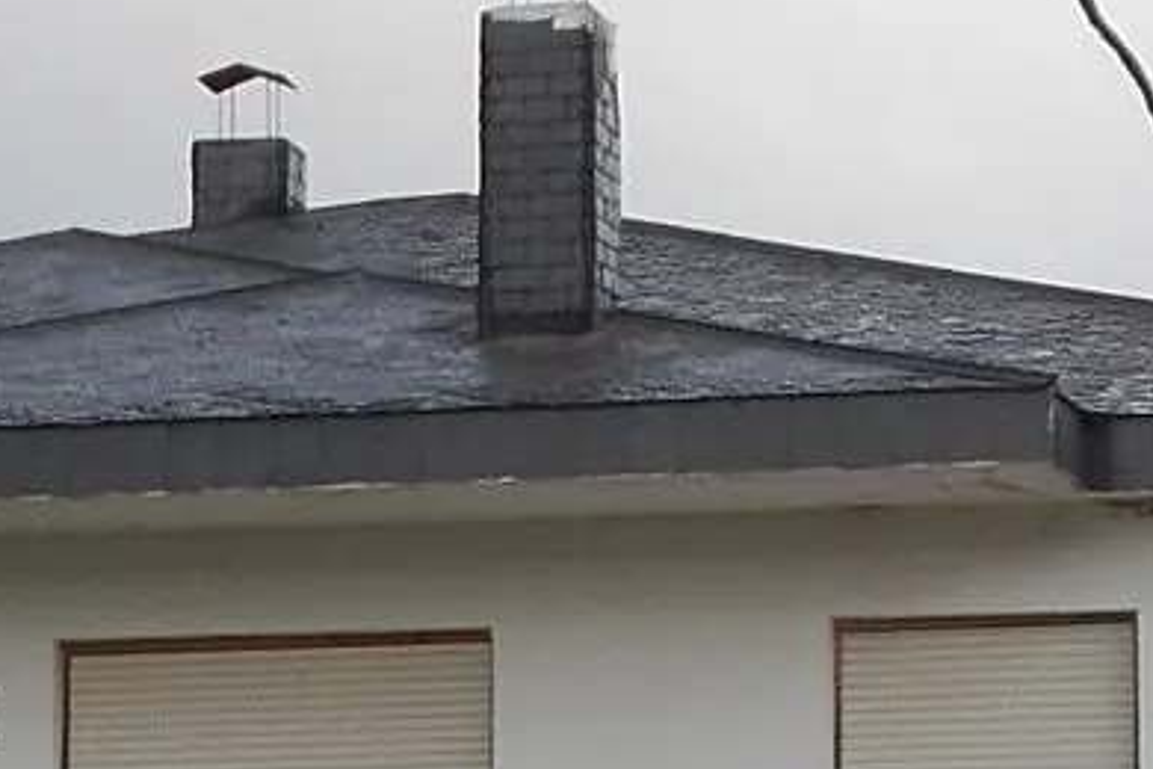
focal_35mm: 224
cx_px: -420
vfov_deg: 6.0
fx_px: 7174
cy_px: 1343
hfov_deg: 9.0
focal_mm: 9
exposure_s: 1/125
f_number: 4.5
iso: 80
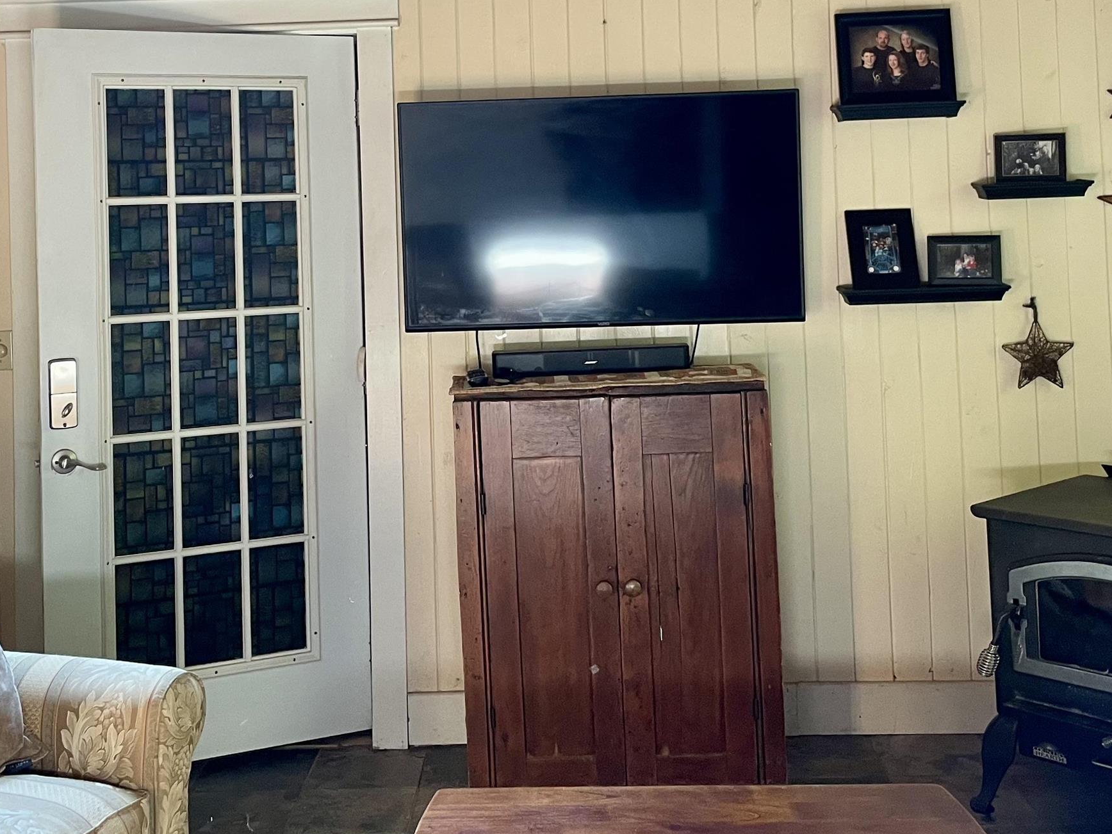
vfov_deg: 30.8
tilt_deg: +1.4
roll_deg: +1.8
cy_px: 183
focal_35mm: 46
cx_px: 495
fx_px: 1478
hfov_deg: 41.2
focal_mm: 4.2
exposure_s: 1/60
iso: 160
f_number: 1.6
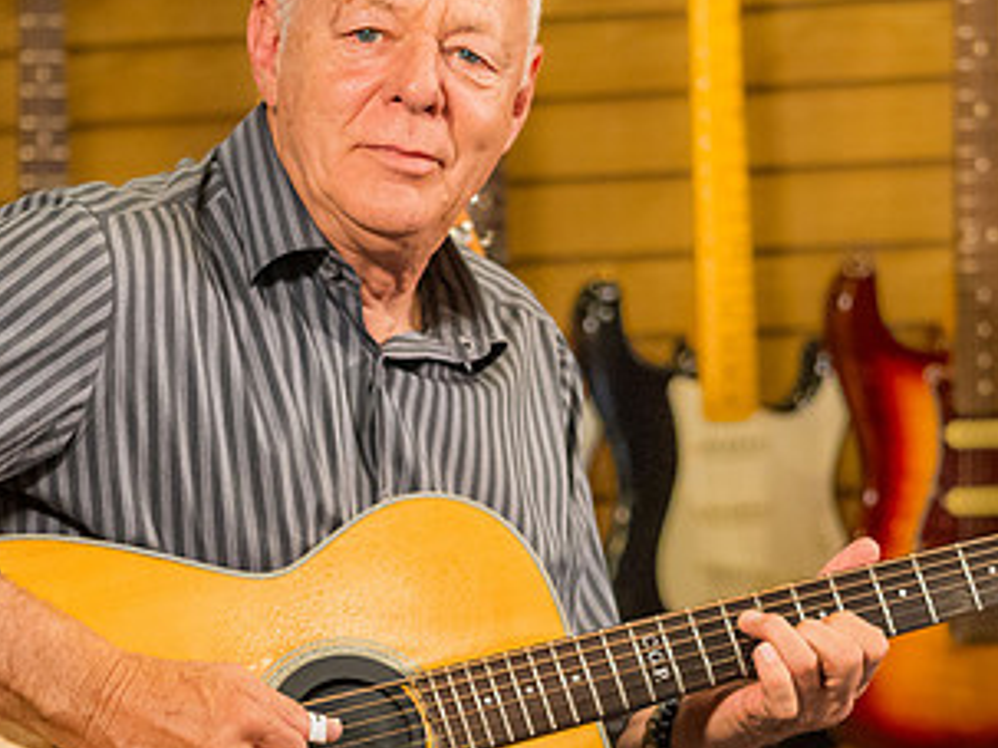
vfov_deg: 5.6
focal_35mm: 264
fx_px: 7608
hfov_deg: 7.5
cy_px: 571
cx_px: 509
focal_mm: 118
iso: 6400
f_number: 4
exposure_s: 1/200
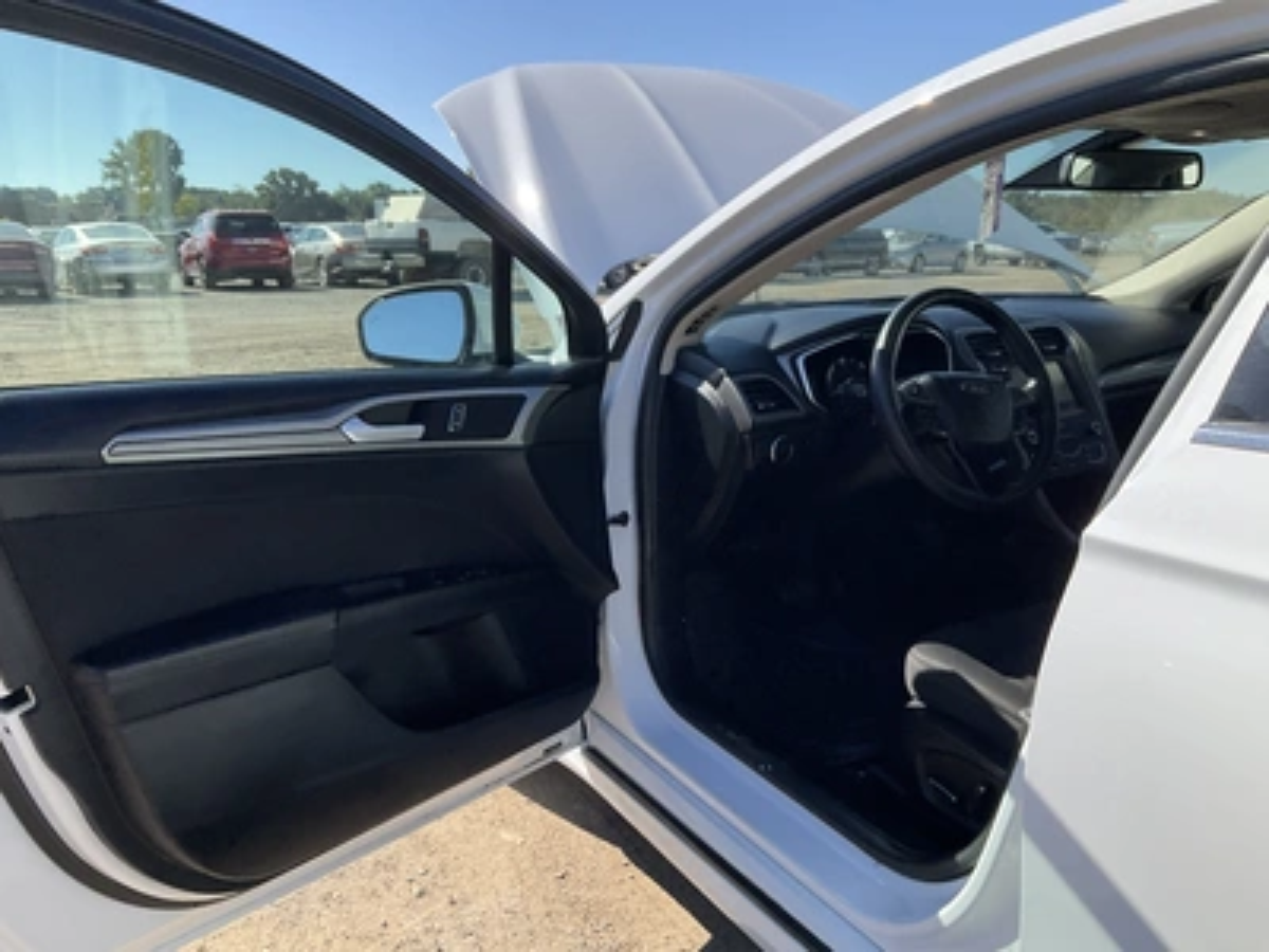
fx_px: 1063
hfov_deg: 61.7
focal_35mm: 29
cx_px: 634
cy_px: 476
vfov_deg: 48.2
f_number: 1.8
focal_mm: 3
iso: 25
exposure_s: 1/1168
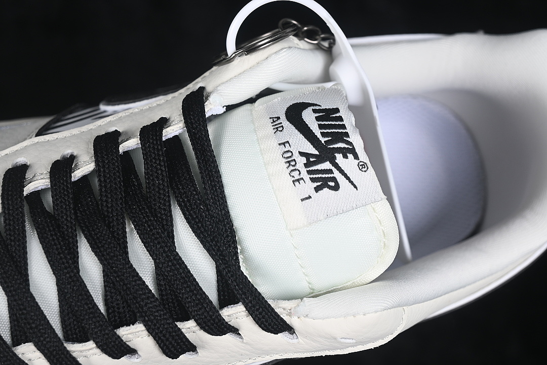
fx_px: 1139
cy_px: 182
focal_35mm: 75
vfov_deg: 18.2
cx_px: 274
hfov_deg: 27.0
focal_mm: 50
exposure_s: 1/80
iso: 160
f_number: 7.1
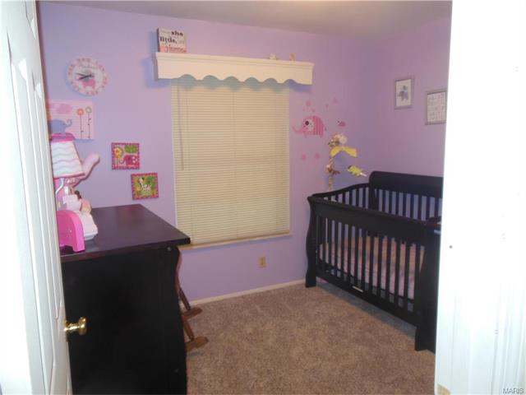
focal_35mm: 25
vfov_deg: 54.9
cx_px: 263
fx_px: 380
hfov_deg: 69.4
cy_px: 198
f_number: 3.2
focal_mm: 4.5
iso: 200
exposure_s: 1/25
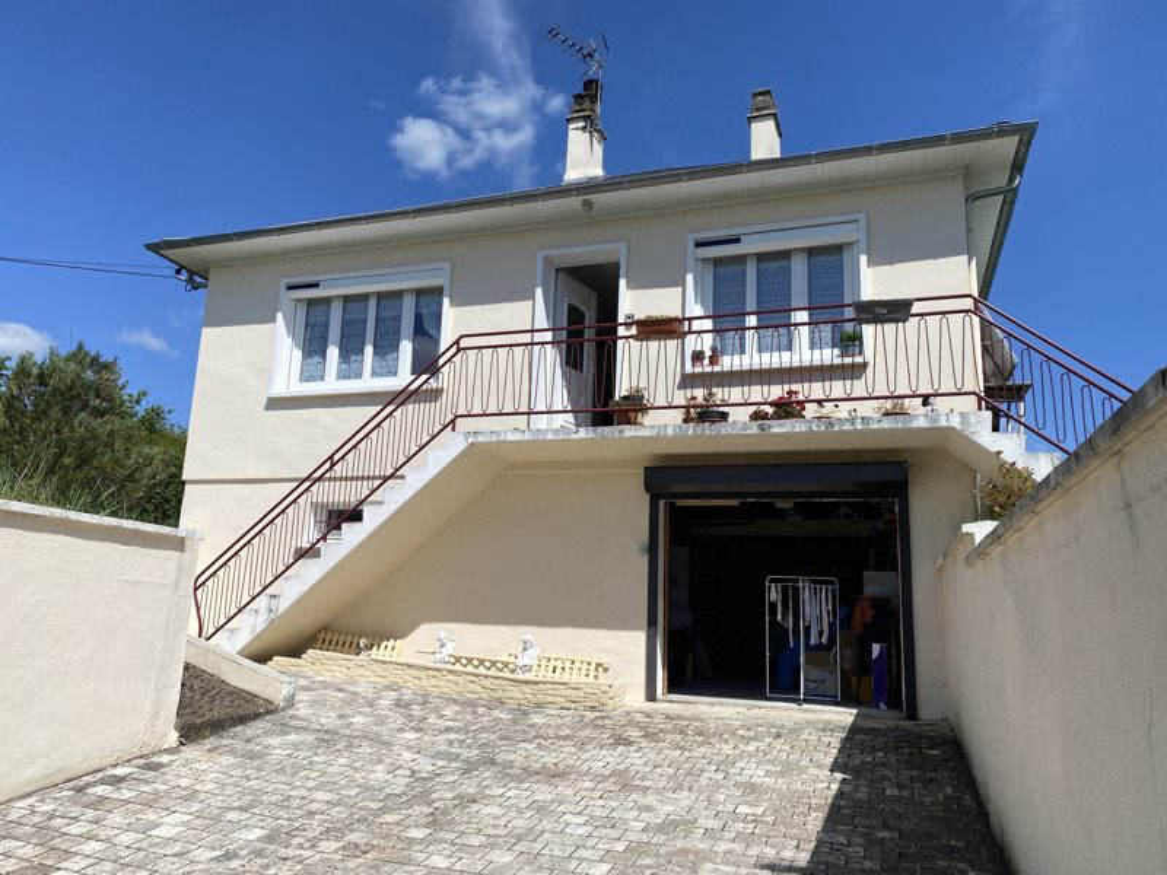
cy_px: 438
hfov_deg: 67.3
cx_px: 584
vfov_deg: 53.1
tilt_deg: +12.4
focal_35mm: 26
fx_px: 877
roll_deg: -2.0
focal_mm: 4.25
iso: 32
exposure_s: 1/5025
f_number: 1.8
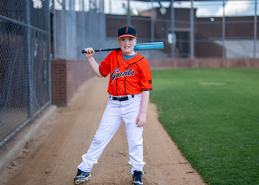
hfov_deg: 32.7
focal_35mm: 60
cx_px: 124
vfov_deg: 23.7
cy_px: 98
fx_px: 441
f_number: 1.2
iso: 125
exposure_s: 1/2000
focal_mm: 50
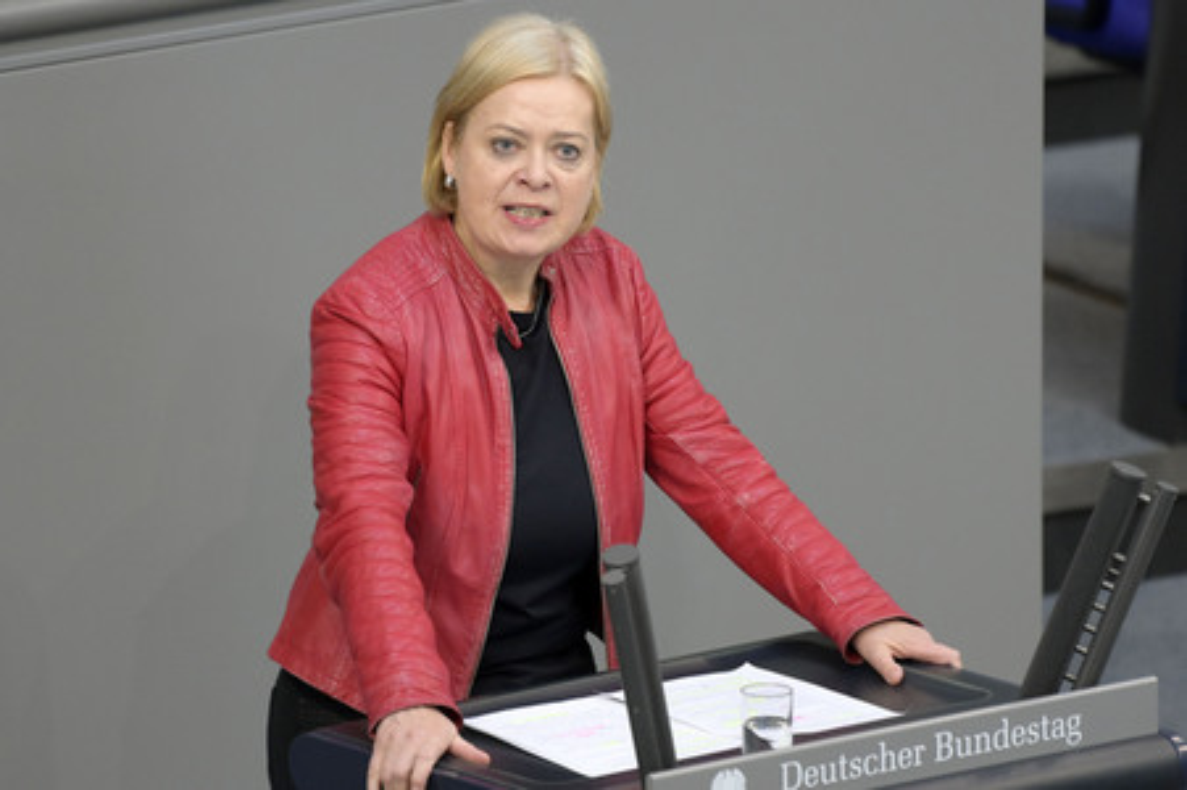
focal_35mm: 400
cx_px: 594
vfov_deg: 3.4
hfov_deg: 5.2
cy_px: 395
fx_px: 13179
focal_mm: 400
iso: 8000
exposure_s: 1/400
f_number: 5.6
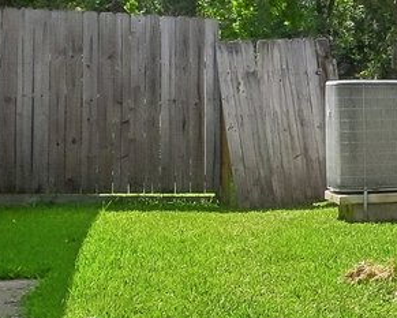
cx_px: 1012
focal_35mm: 119
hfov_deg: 12.2
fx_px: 1399
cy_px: -106
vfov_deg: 12.5
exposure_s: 1/2000
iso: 400
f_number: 8
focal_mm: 18
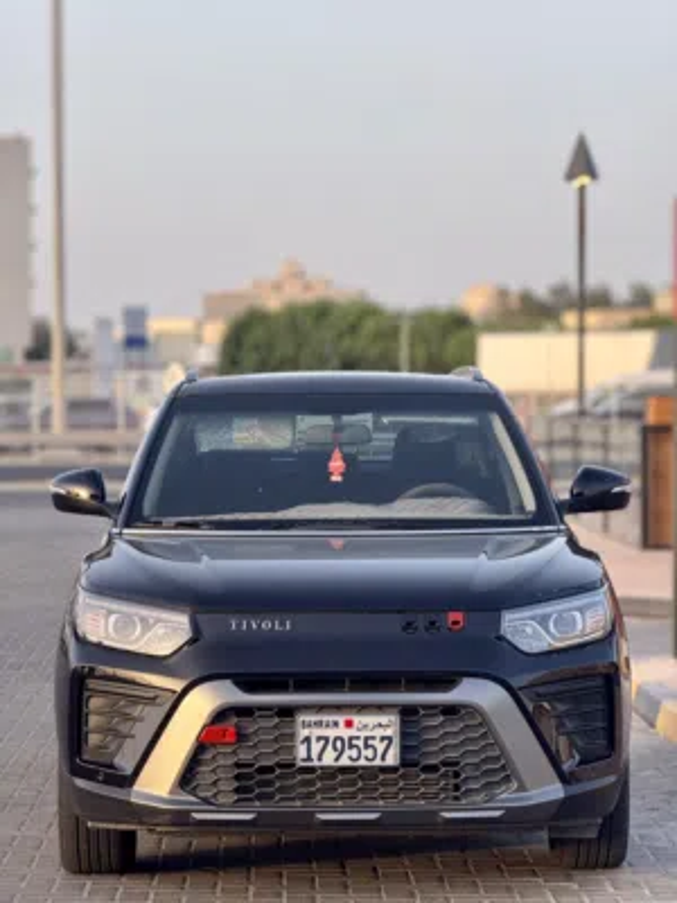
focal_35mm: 120
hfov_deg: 12.3
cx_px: 338
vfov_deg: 16.4
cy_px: 452
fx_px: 3129
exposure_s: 1/198
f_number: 2.8
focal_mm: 15.66
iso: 50
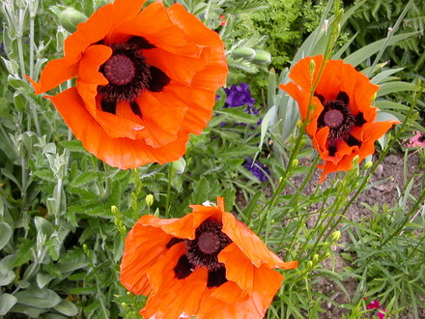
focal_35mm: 37
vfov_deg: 38.7
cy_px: 160
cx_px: 212
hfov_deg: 50.1
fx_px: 454
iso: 100
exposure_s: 1/235
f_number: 2.7
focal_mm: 5.6
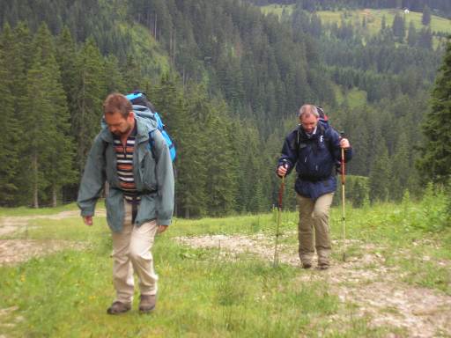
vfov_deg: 14.6
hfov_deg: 19.4
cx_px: 226
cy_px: 169
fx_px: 1316
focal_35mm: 101
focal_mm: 15.6
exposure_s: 1/81
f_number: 4.8
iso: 109
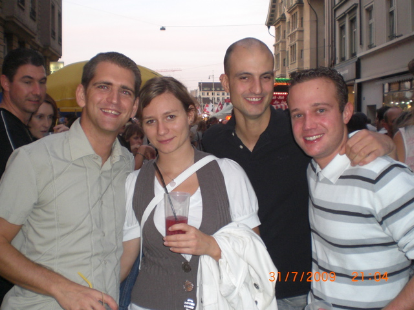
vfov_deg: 37.7
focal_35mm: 38
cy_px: 155
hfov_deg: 49.0
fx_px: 454
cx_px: 207
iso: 200
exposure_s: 1/60
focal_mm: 6.3
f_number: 3.1
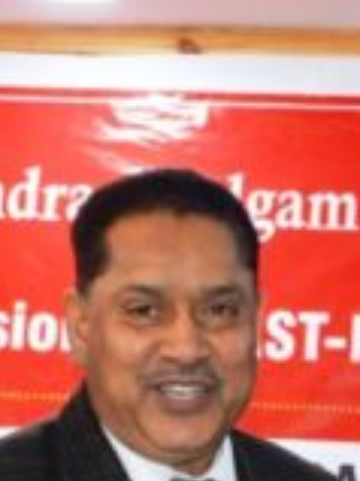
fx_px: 2291
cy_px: 599
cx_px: 495
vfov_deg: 11.7
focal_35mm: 165
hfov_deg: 8.8
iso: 450
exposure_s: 1/60
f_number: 4
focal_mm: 26
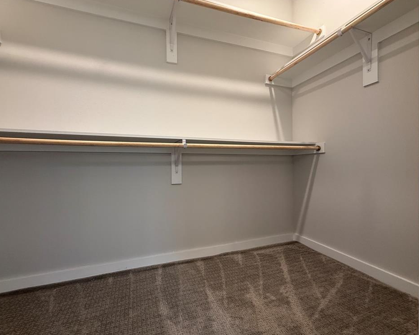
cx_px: 198
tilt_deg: -0.4
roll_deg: +0.5
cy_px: 170
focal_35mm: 15
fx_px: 186
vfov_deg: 84.0
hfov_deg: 96.7
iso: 320
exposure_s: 1/120
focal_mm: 2.22
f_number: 2.2
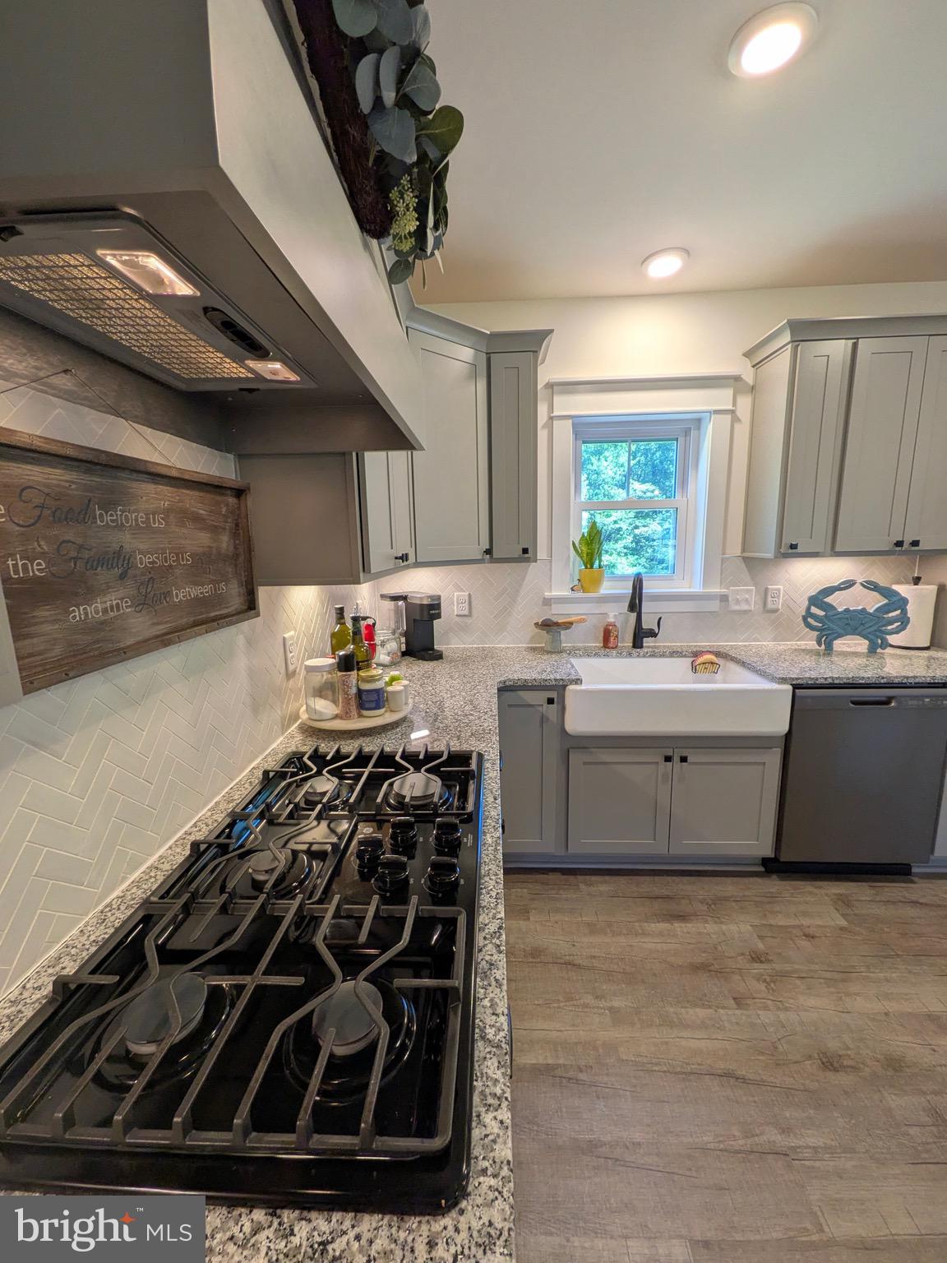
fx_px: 511
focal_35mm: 14
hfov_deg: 85.7
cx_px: 474
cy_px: 632
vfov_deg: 102.1
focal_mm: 1.85
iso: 127
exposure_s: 1/120
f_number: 2.2
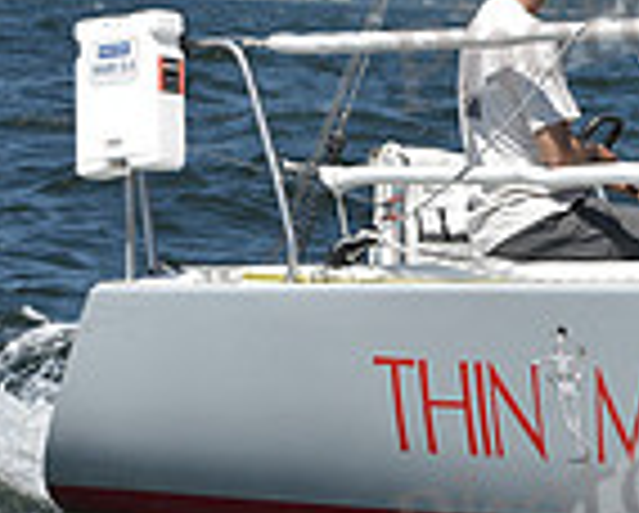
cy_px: 169
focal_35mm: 363
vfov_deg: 4.3
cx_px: 1260
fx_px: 6874
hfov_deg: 5.2
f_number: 8
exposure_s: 1/1250
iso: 250
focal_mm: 95
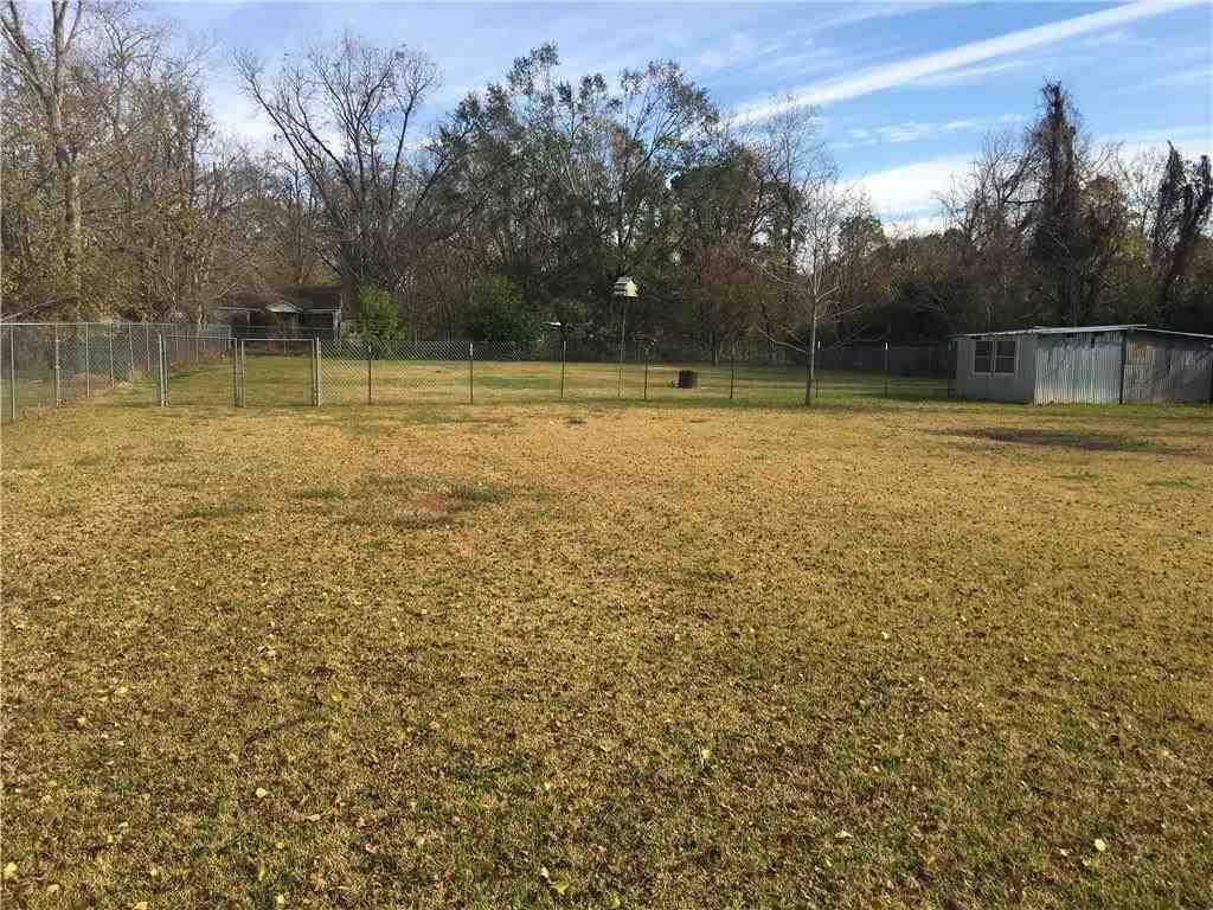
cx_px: 606
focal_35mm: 29
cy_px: 455
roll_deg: -1.1
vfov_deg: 48.2
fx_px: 1016
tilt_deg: -4.1
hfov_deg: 61.7
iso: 25
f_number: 2.2
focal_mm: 4.15
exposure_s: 1/1241
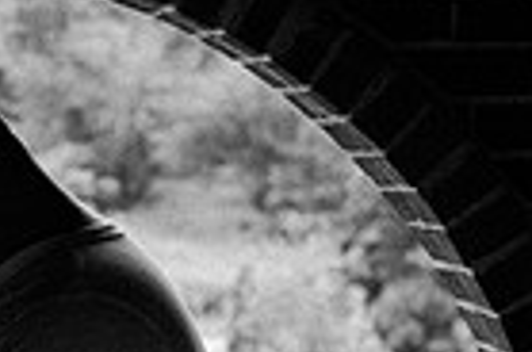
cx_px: -92
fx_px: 2344
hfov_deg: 12.7
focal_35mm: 159
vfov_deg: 8.4
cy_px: 568
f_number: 2.8
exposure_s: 1/160
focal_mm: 38
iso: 200
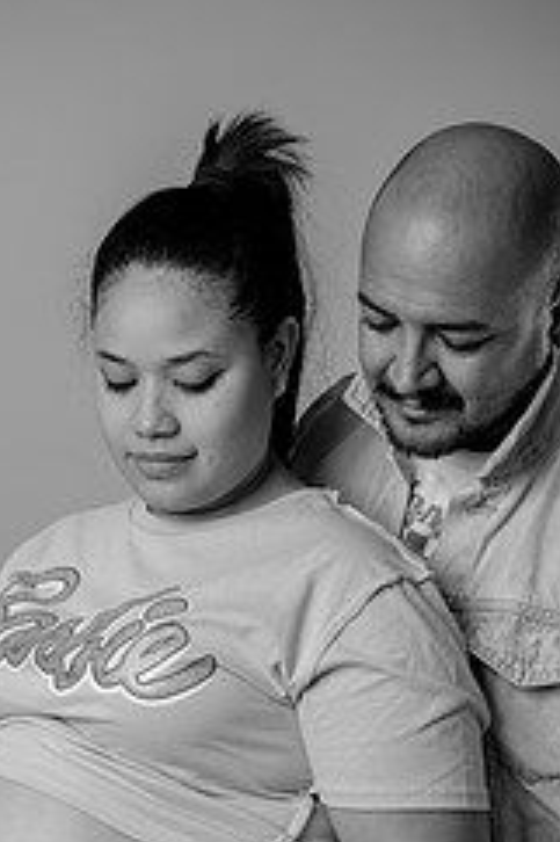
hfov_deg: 14.4
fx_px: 2220
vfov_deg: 21.4
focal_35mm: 95
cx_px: 198
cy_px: 525
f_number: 3.2
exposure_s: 1/50
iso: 50
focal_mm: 51
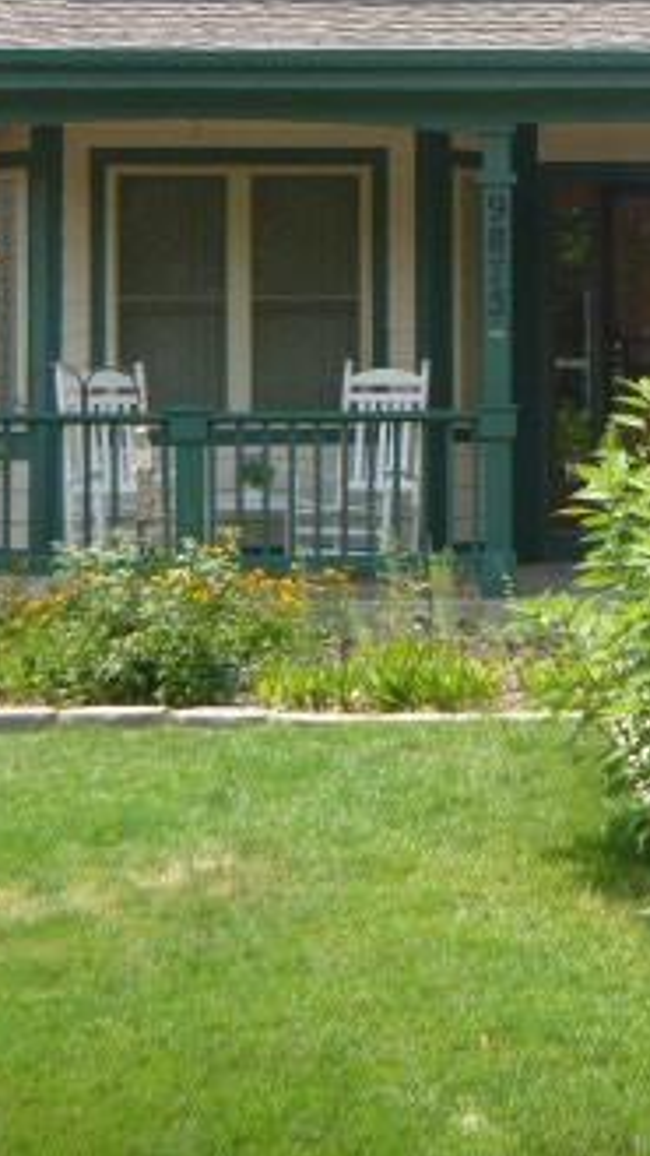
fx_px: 2666
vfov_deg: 24.2
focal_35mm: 87
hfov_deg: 13.5
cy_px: 320
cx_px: 798
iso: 100
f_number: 4.6
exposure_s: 1/200
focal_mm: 7.3
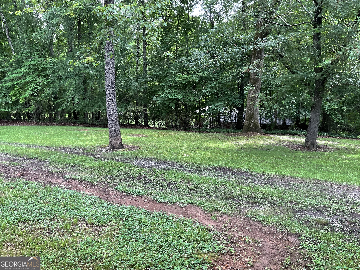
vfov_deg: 48.2
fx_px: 302
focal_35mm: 29
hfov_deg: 61.7
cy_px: 135
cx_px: 180
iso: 40
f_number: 1.8
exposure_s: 1/120
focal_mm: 3
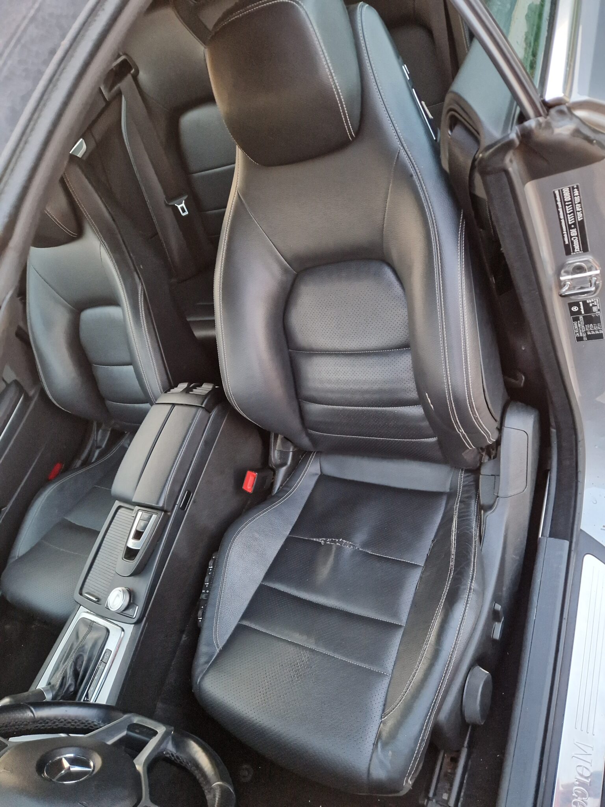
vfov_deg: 73.9
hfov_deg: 58.9
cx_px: 302
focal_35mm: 23
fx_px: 536
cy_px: 404
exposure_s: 1/25
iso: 500
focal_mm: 5.4
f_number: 1.8
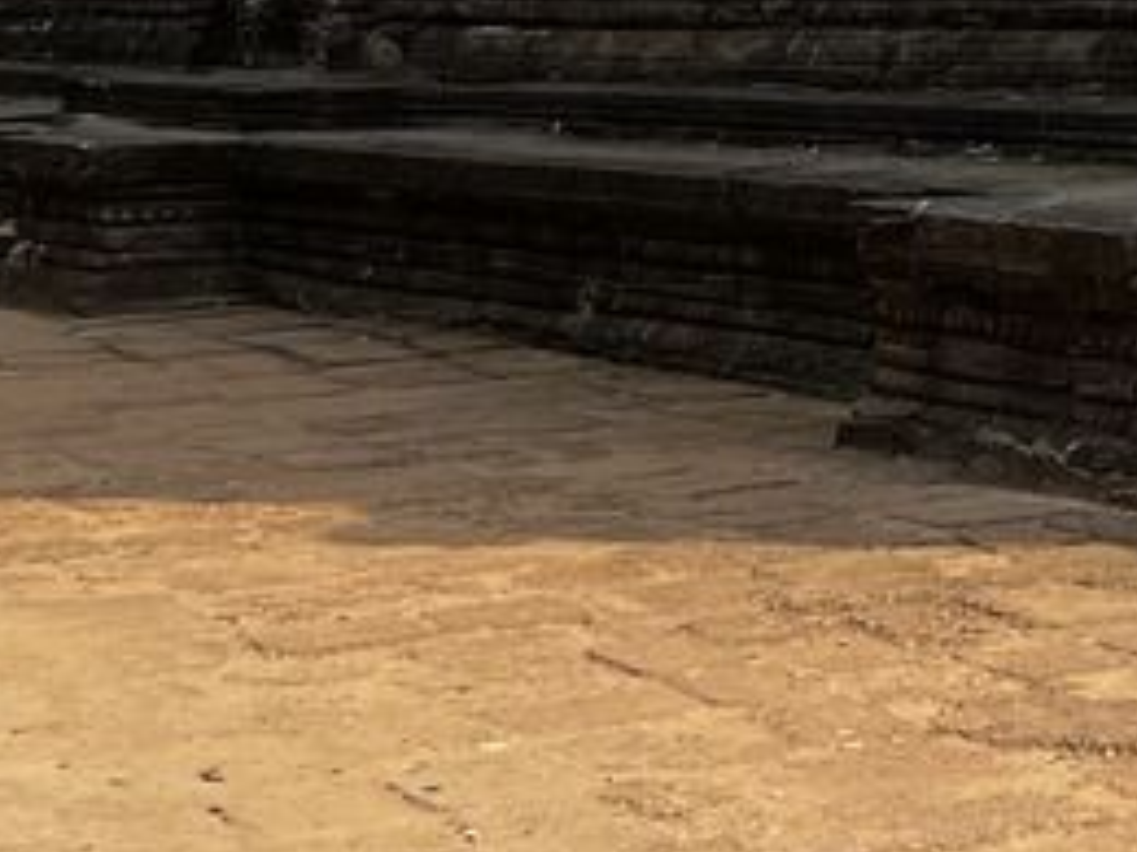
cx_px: 1592
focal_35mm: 120
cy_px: -450
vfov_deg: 11.8
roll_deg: +1.2
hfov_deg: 15.4
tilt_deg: +4.7
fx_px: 3942
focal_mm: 5.7
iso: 50
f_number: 1.5
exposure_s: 1/1808
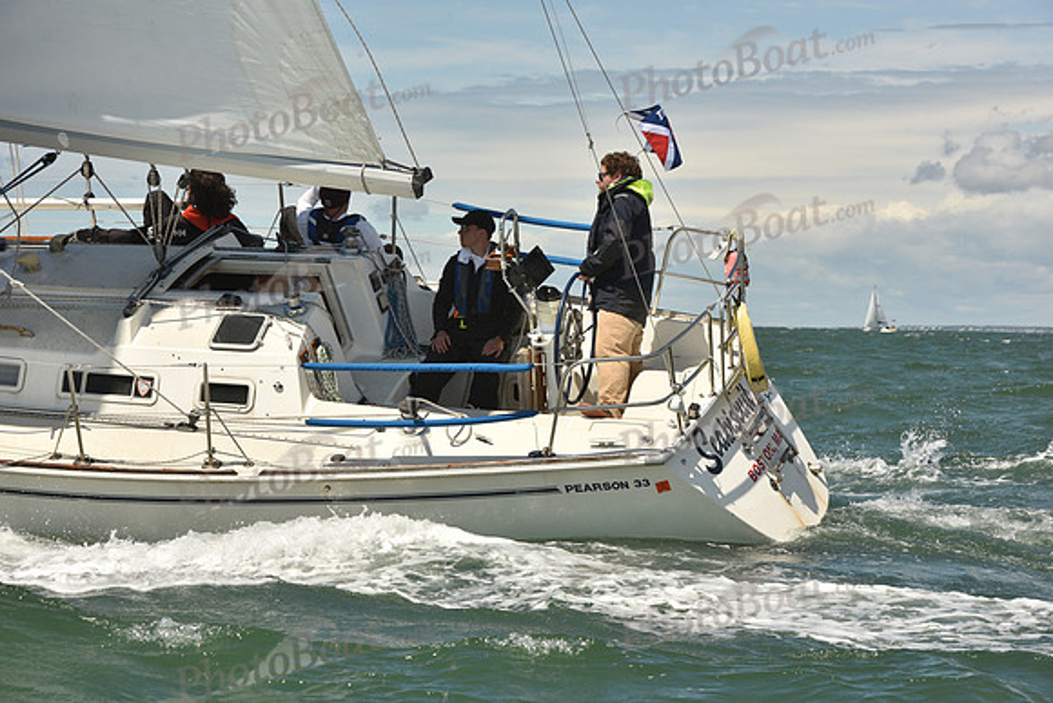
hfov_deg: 17.6
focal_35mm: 116
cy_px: 352
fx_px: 3394
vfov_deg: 11.8
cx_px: 526
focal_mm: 116
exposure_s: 1/800
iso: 320
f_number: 11
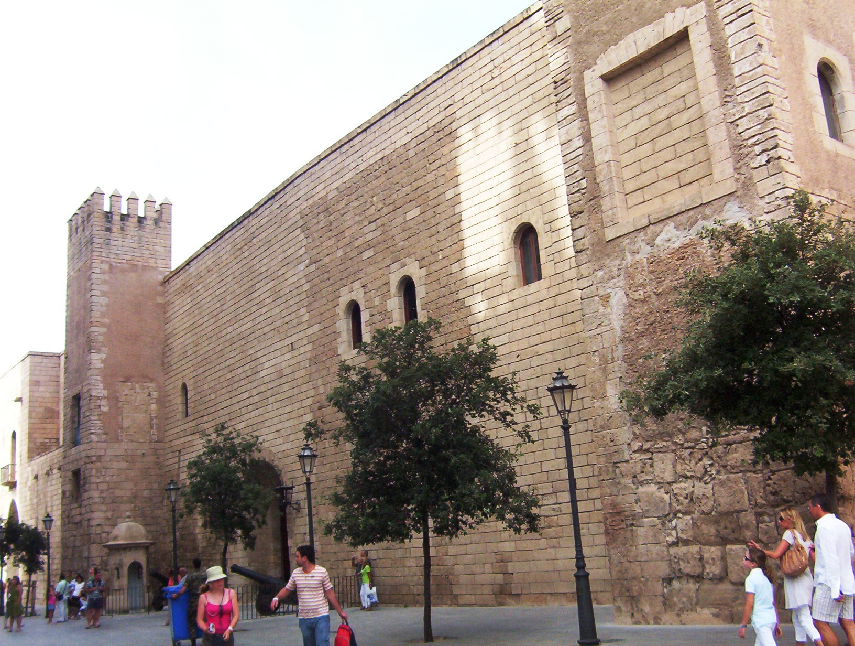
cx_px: 428
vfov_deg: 39.8
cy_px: 323
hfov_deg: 51.2
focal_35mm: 36
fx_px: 891
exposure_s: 1/876
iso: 100
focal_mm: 5.54
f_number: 2.76
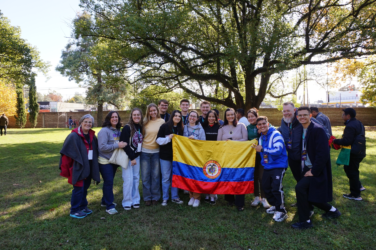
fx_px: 251
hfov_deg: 73.8
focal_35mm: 24
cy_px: 125
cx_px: 188
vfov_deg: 53.1
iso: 320
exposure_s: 1/400
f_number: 5.6
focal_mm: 16
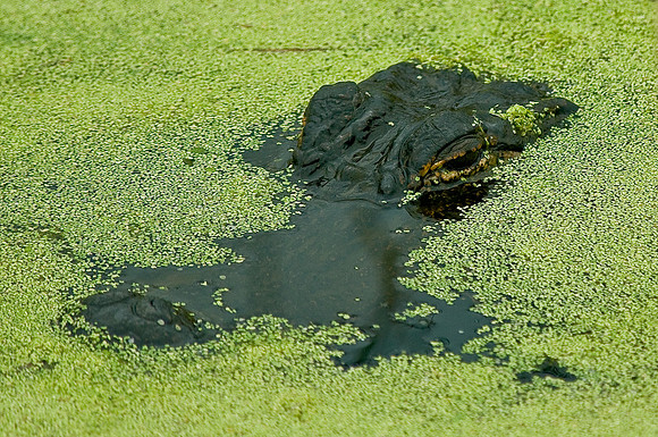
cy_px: 218
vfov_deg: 2.3
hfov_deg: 3.4
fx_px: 10951
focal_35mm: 600
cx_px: 329
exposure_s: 1/640
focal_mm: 400
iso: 250
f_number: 5.6
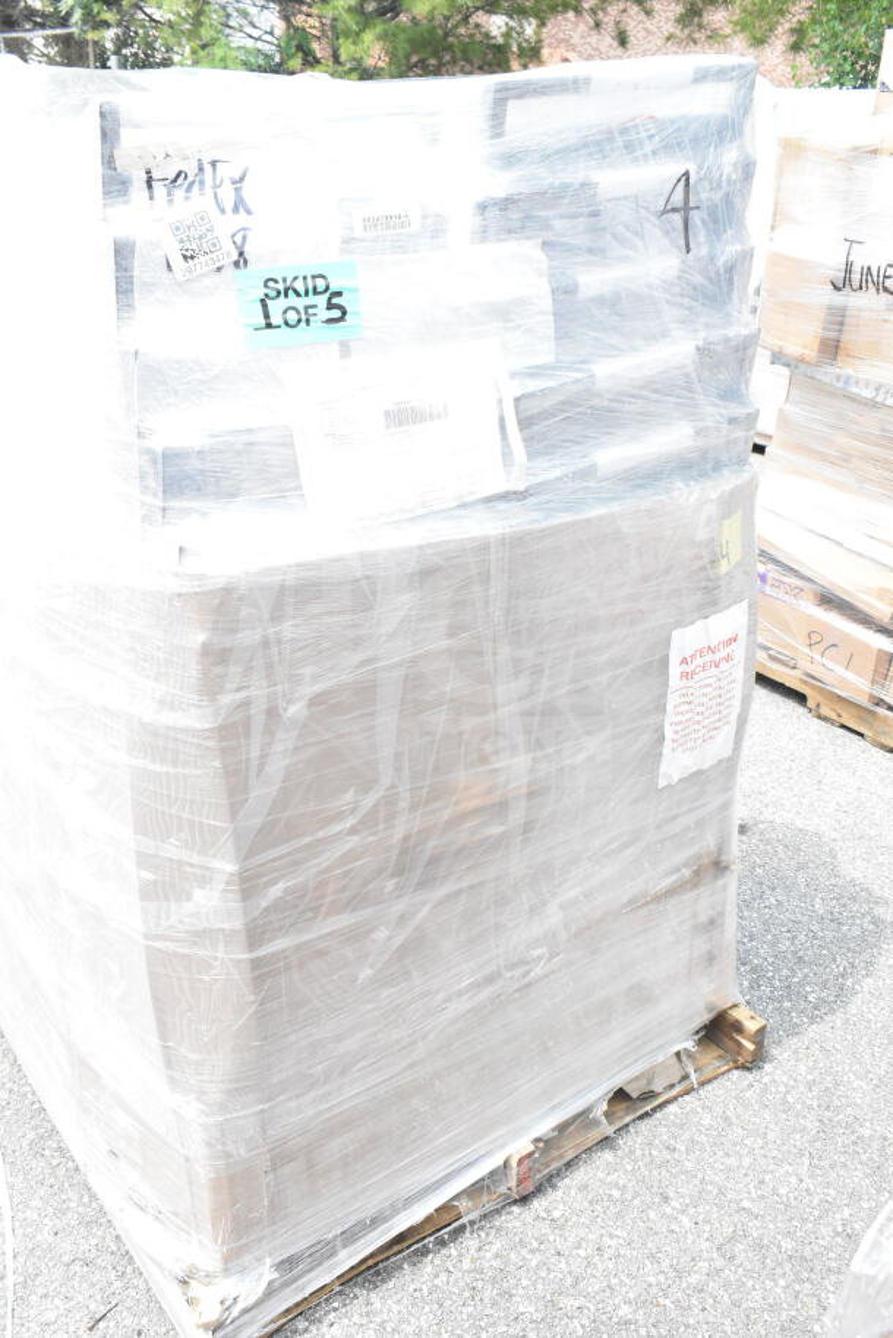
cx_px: 446
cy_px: 669
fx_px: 1227
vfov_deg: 57.2
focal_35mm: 33
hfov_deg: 40.0
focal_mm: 22
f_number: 10
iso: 1600
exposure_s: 1/400
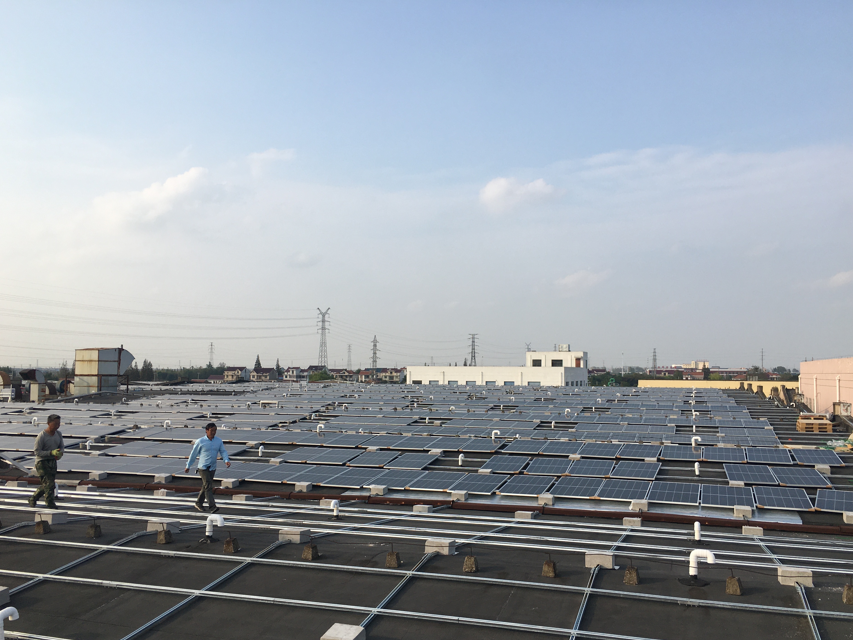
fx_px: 764
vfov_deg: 45.4
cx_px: 443
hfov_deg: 58.3
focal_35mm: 31
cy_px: 341
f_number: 2.2
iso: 25
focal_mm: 4.15
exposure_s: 1/1221
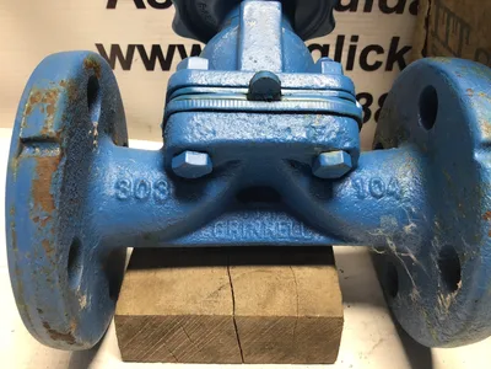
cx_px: 246
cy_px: 184
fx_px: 440
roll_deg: -3.4
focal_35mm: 31
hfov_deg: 58.4
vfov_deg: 45.4
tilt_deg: -36.2
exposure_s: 1/60
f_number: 2.4
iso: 32
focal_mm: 3.3
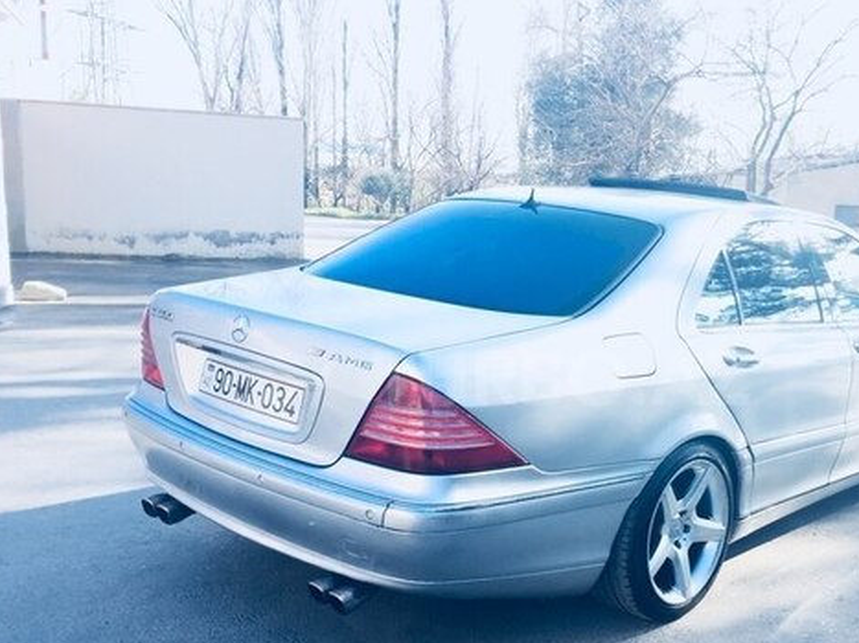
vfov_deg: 35.0
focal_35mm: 41
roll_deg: -2.1
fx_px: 1017
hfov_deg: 45.2
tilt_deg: -10.1
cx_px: 561
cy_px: 378
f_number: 2.2
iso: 32
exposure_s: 1/295
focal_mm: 4.15
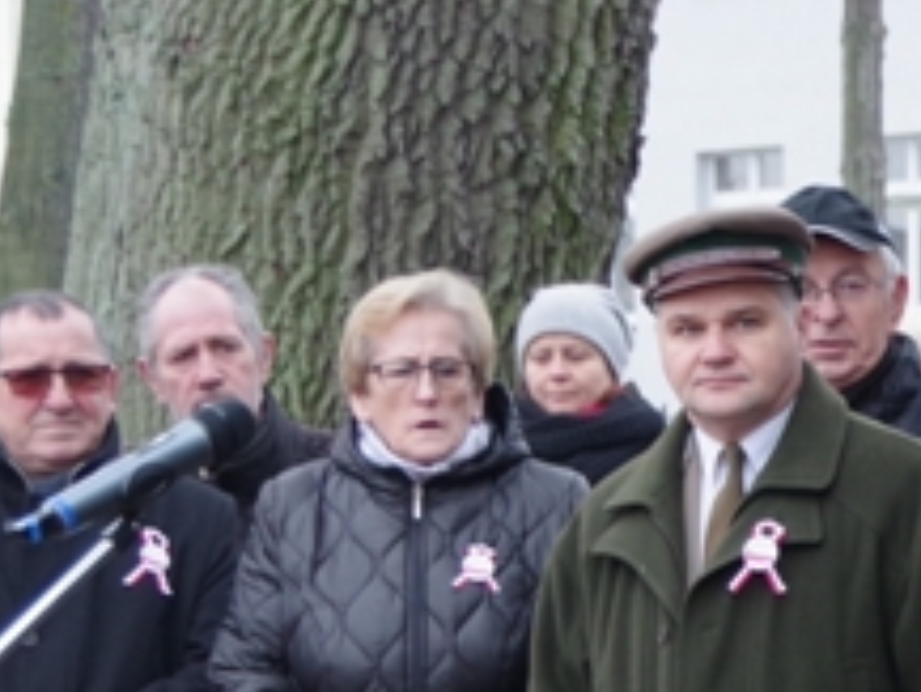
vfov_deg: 7.0
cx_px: 1031
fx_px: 5564
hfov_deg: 9.4
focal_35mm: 209
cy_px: 1063
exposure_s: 1/125
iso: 800
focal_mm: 31
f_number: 4.5
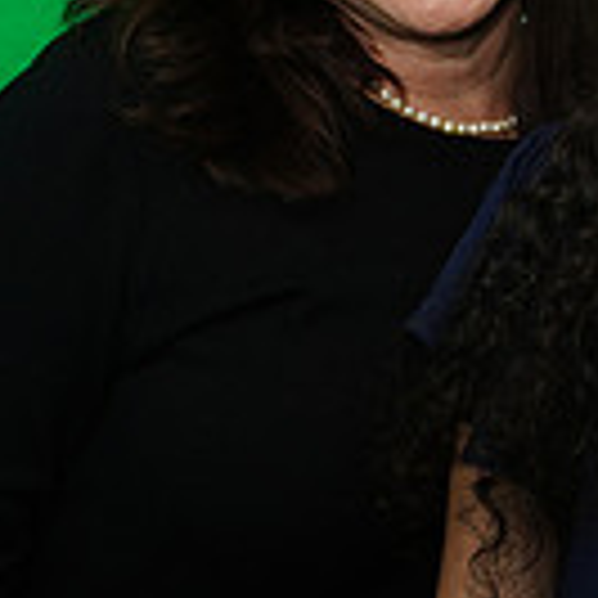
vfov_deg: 12.6
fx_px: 2599
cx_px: 940
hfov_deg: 12.4
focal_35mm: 133
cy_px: -223
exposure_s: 1/125
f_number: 5.6
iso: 400
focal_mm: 36
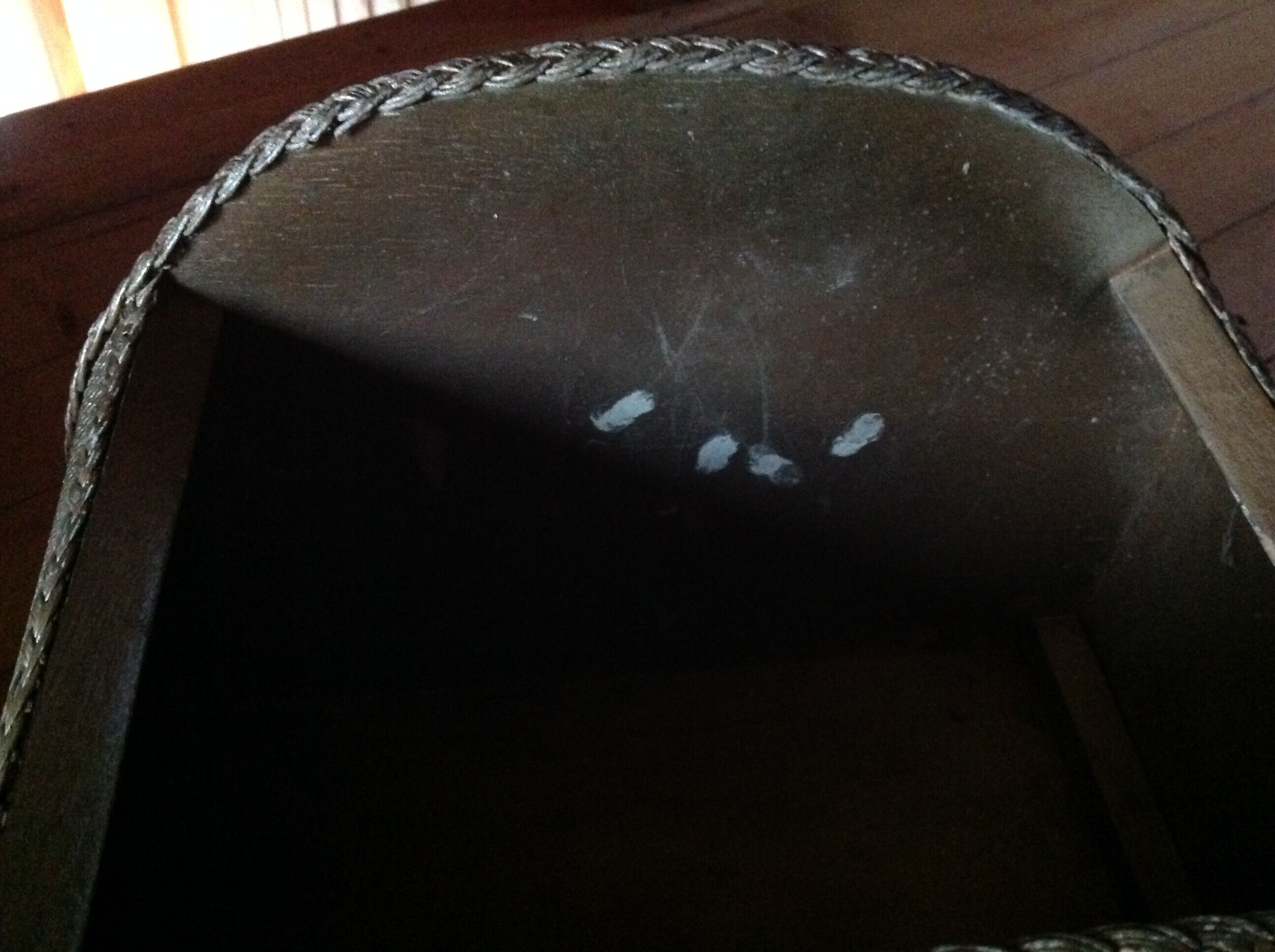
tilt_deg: -46.5
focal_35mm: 35
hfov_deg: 52.7
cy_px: 476
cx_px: 638
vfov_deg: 40.6
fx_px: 1287
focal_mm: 4.28
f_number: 2.4
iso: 800
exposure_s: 1/15
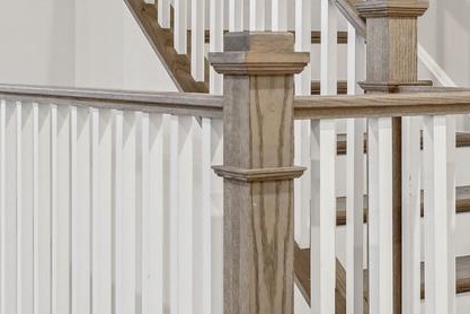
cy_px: 77
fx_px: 1057
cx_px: 302
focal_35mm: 81
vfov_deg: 16.8
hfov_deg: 25.0
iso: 800
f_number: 9
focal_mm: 33
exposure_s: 1/13
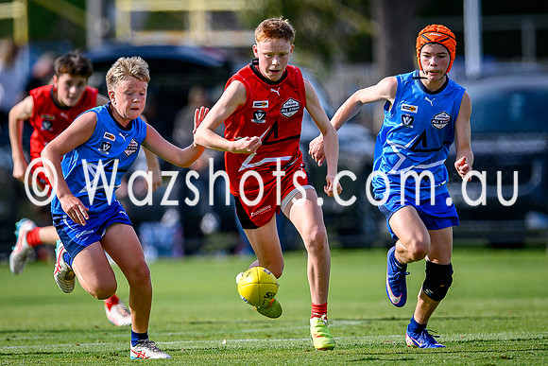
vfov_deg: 1.5
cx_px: 259
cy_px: 168
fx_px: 13760
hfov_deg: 2.3
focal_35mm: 904
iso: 250
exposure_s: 1/1600
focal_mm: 500
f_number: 4
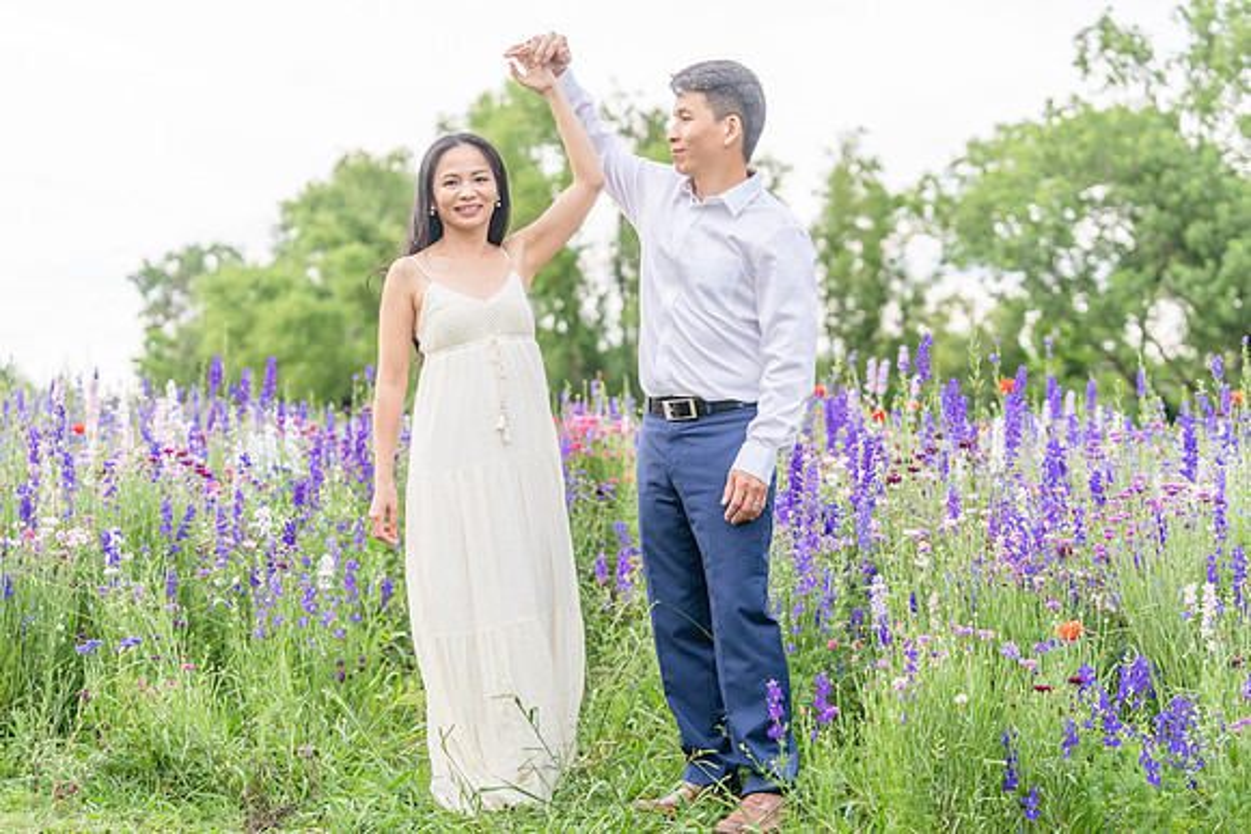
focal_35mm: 70
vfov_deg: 19.5
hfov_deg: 28.8
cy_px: 417
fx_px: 2433
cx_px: 626
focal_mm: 70
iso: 640
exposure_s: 1/1250
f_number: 3.2
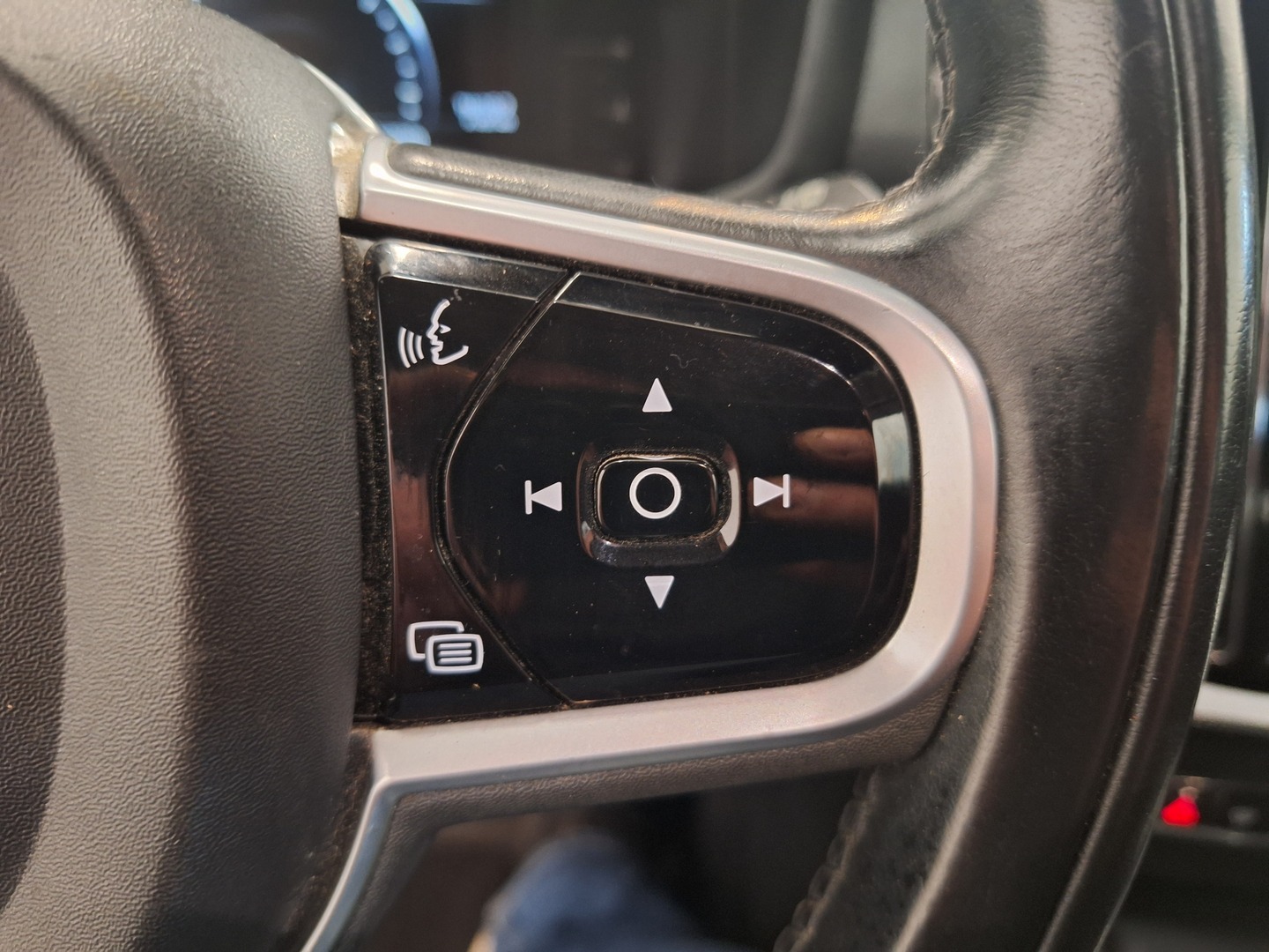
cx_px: 634
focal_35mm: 23
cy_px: 476
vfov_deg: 58.9
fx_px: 843
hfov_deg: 73.9
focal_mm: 5.54
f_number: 1.8
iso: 500
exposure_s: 1/20
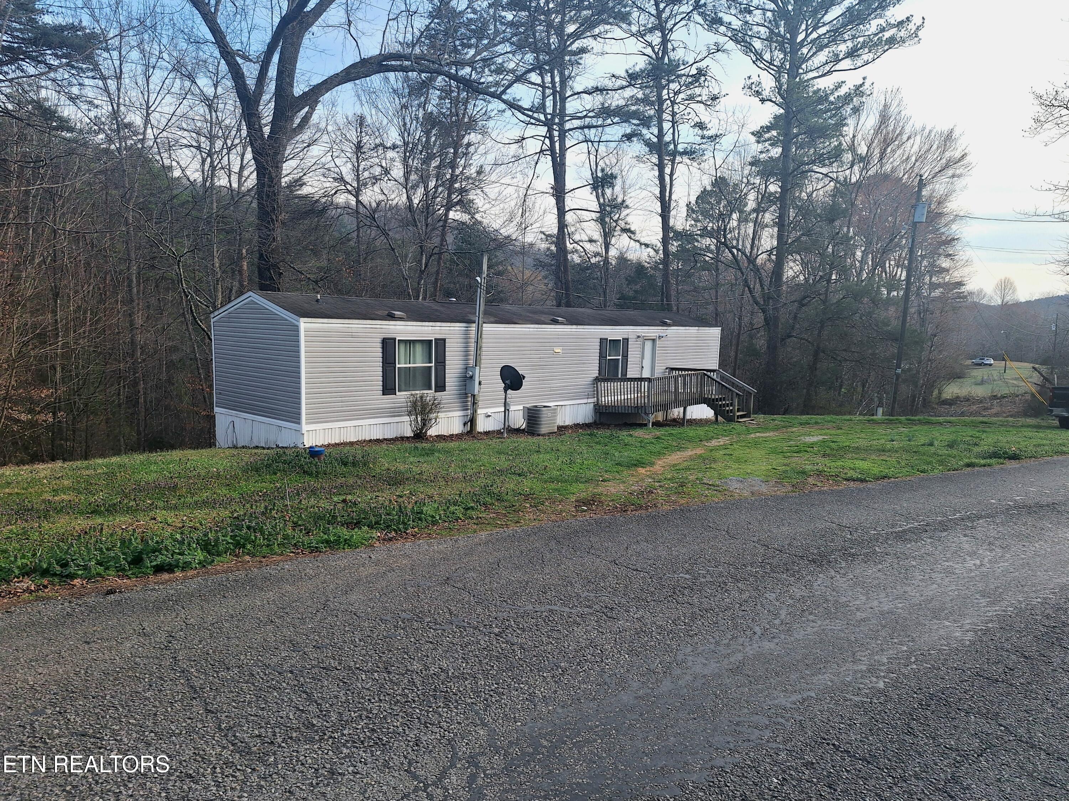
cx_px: 534
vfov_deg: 58.9
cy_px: 400
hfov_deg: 73.9
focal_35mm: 23
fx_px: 710
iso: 40
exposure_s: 1/714
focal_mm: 5.54
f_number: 1.8
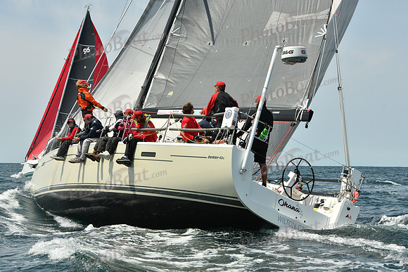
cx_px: 204
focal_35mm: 70
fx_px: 793
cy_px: 136
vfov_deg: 19.5
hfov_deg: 28.8
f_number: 10
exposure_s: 1/1000
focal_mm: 70
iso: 320
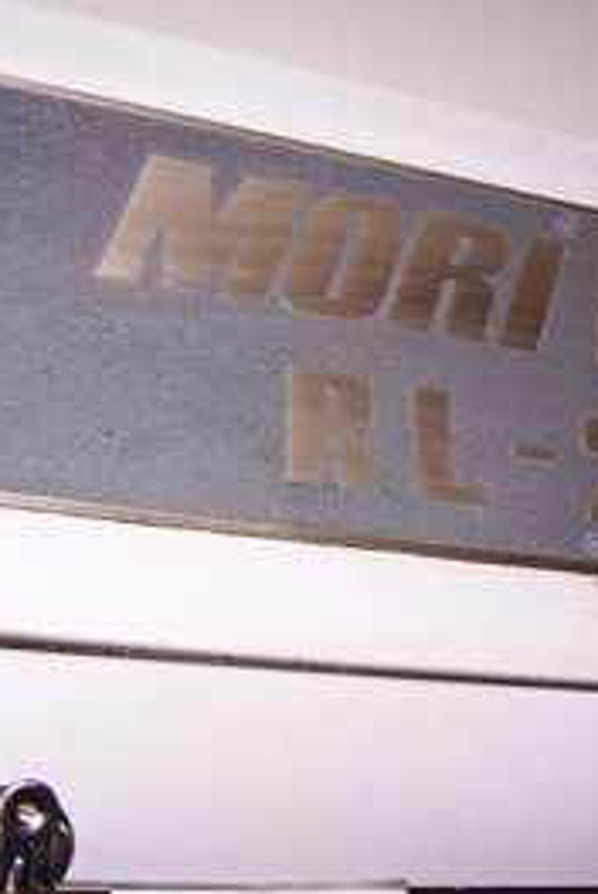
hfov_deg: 22.4
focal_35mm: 60
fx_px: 1491
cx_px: 482
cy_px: 394
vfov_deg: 33.3
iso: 80
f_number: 2.8
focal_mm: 6.3
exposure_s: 1/60
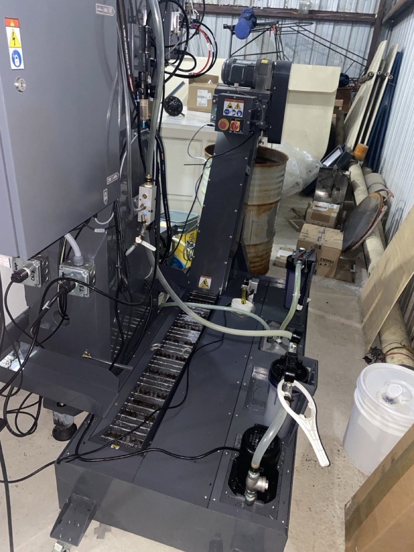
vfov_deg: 67.3
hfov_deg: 53.1
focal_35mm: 26
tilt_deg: -26.4
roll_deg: -5.8
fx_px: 415
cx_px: 207
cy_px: 276
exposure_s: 1/9
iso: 160
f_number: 1.8
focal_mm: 4.25
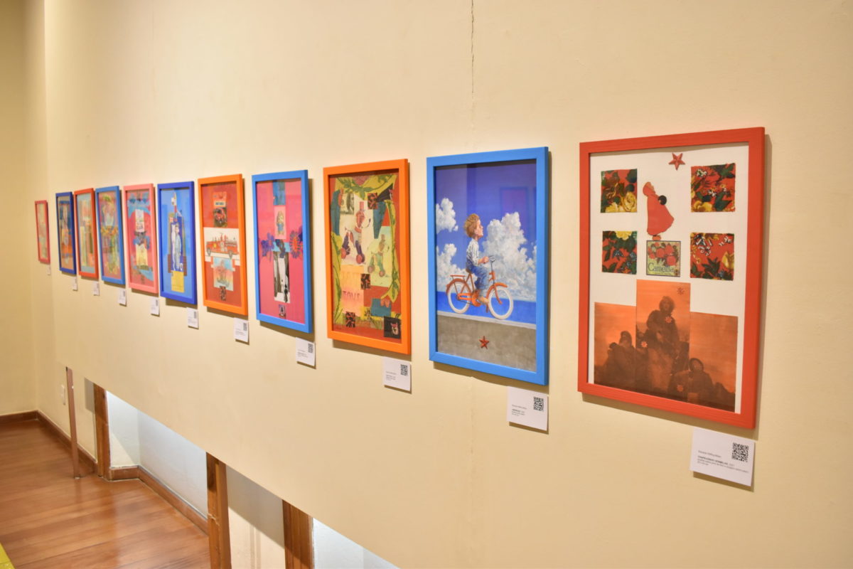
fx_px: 711
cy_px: 284
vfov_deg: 43.6
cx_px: 426
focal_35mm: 30
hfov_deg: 61.9
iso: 800
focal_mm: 20
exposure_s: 1/100
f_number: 4.5
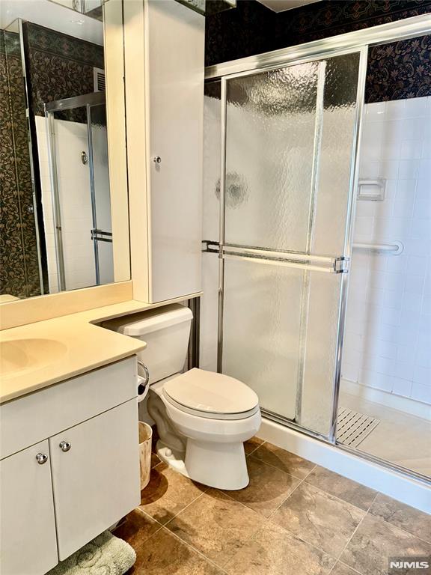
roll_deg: -0.3
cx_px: 216
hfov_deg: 56.8
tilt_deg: -10.9
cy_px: 288
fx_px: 398
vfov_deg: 71.6
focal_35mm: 24
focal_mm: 6.76
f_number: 1.78
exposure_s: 1/60
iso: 320
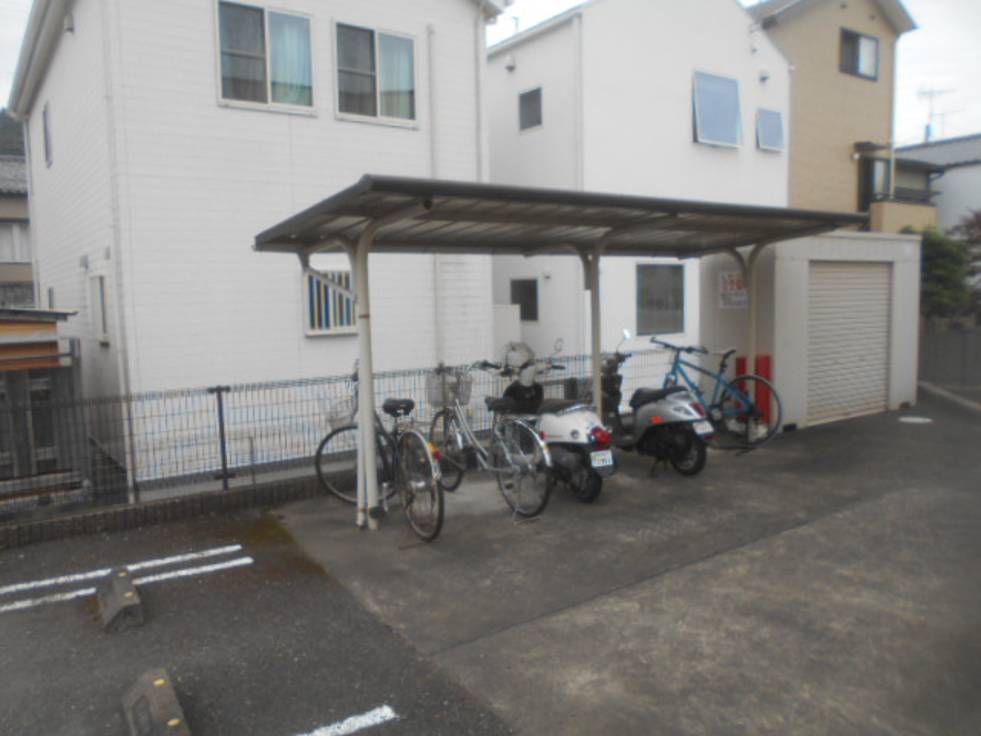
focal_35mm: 26
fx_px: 737
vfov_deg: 53.1
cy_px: 368
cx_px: 490
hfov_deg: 67.3
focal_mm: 4.6
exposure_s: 1/320
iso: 80
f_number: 3.2
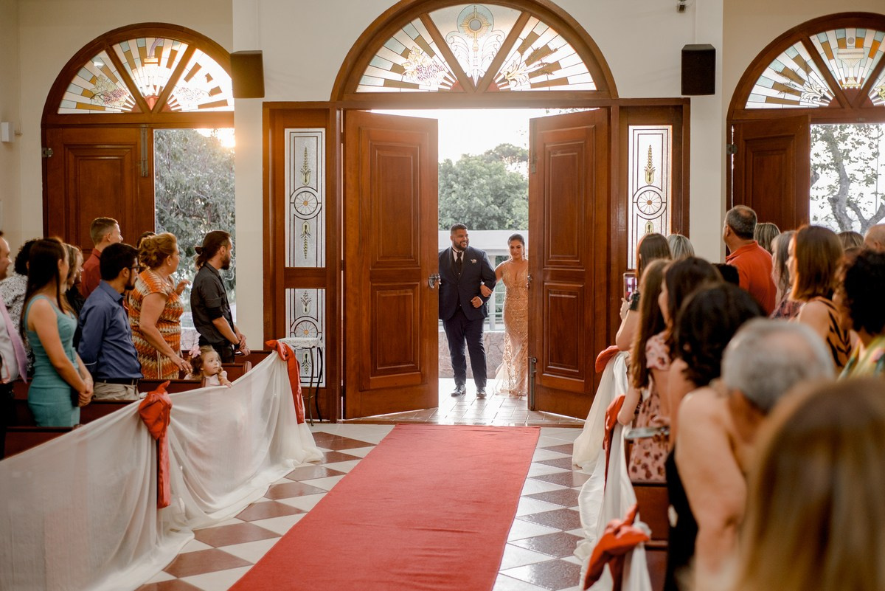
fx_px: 1247
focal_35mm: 51
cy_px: 296
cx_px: 442
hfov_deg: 39.1
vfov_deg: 26.7
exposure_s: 1/160
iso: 1000
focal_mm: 50
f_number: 2.8
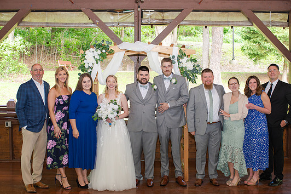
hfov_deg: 41.9
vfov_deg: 28.6
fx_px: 380
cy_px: 104
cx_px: 155
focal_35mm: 47
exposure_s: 1/200
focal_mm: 35
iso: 800
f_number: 3.2
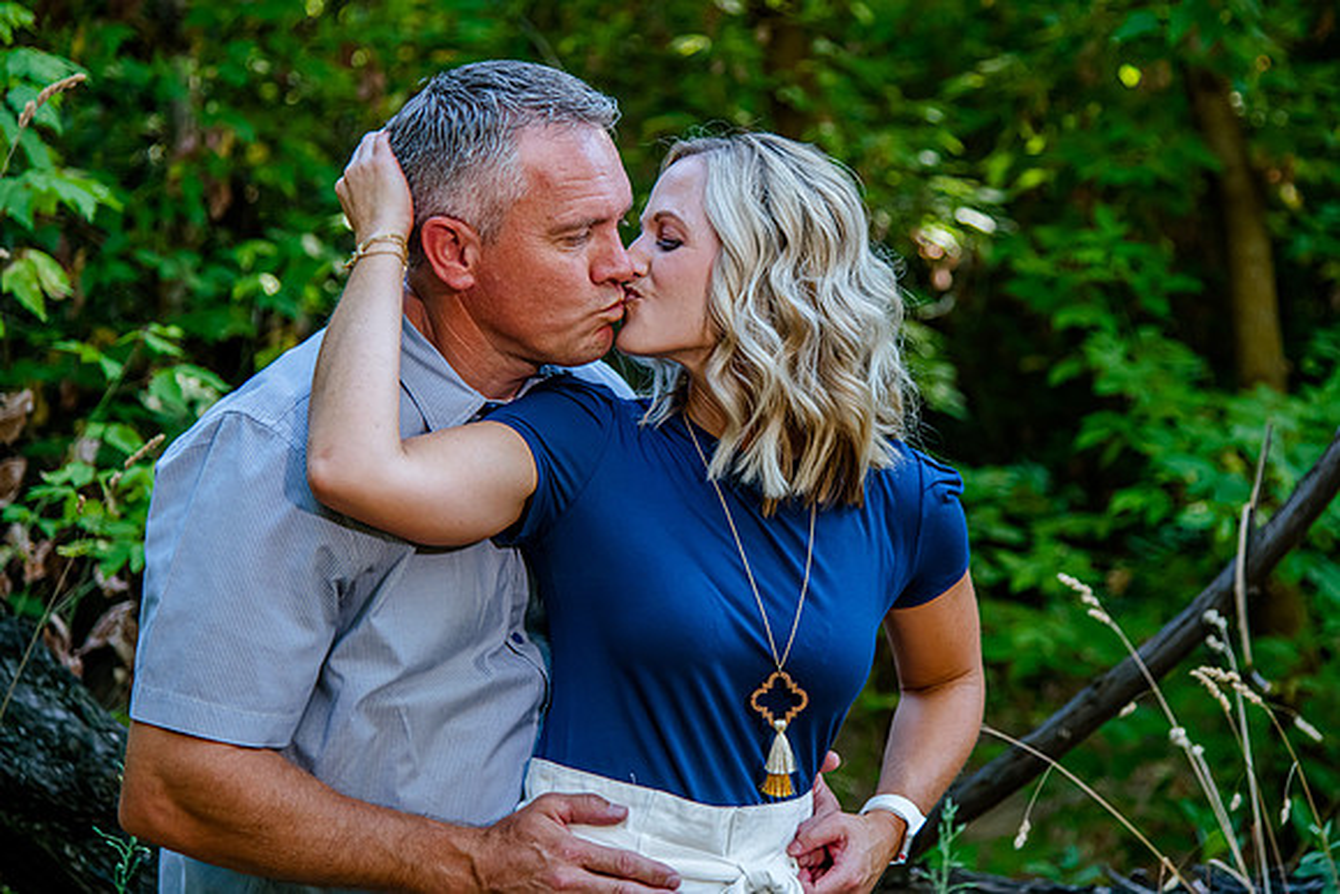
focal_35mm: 88
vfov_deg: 15.5
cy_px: 387
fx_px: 3294
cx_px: 740
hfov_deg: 23.0
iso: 800
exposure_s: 1/320
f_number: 4
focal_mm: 78
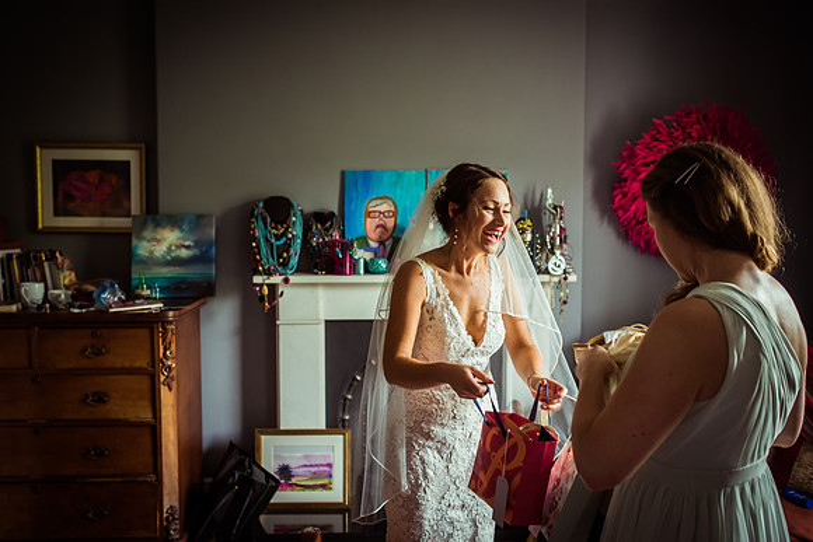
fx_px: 759
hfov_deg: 56.3
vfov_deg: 39.3
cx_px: 393
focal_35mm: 34
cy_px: 246
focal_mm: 30
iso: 800
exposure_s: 1/125
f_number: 3.2
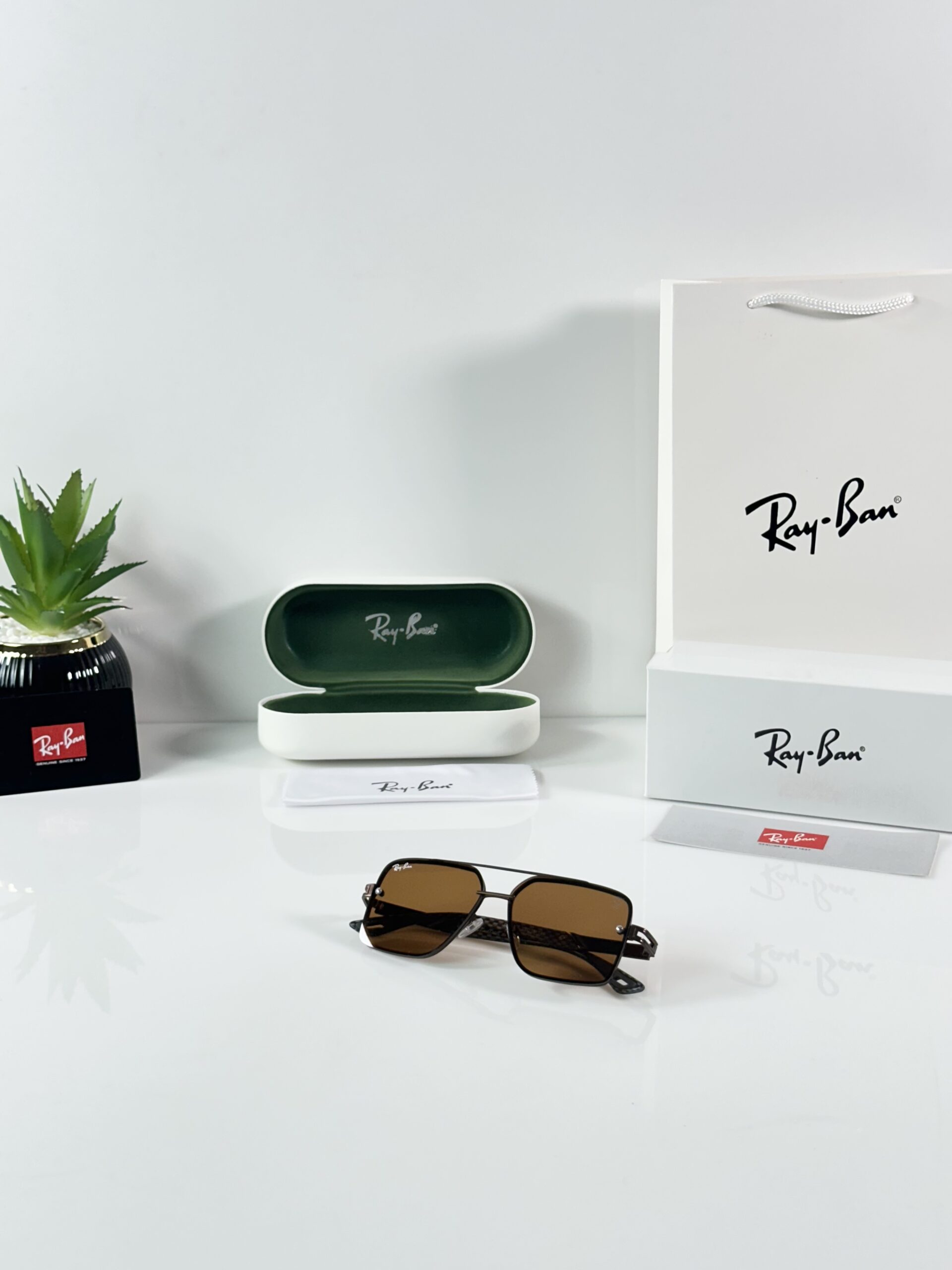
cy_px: 635
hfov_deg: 30.3
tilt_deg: -15.5
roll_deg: +0.0
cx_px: 476
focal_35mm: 48
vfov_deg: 39.7
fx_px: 1760
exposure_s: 1/100
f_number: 1.78
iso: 80
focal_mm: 6.86
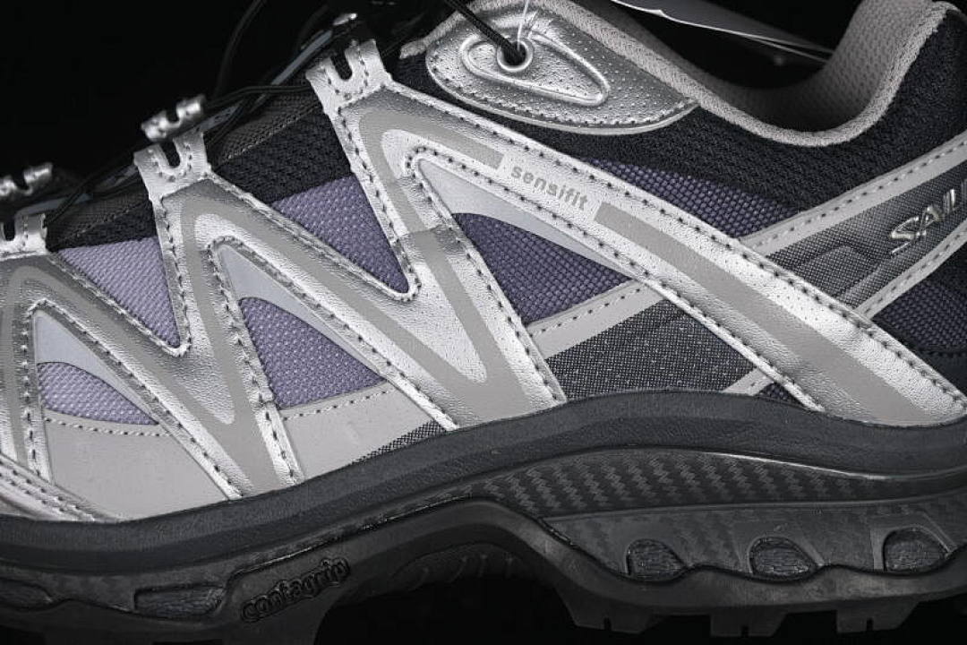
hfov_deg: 27.0
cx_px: 484
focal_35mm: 75
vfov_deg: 18.2
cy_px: 322
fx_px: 2014
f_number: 6.3
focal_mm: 50
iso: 160
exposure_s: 1/60
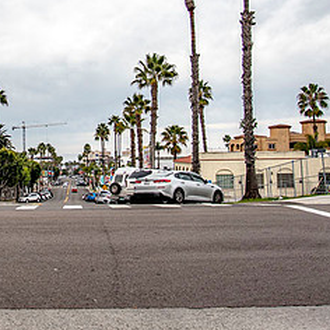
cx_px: 39
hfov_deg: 29.9
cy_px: 87
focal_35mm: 55
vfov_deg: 30.6
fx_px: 593
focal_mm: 24
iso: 400
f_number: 4
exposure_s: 1/1250
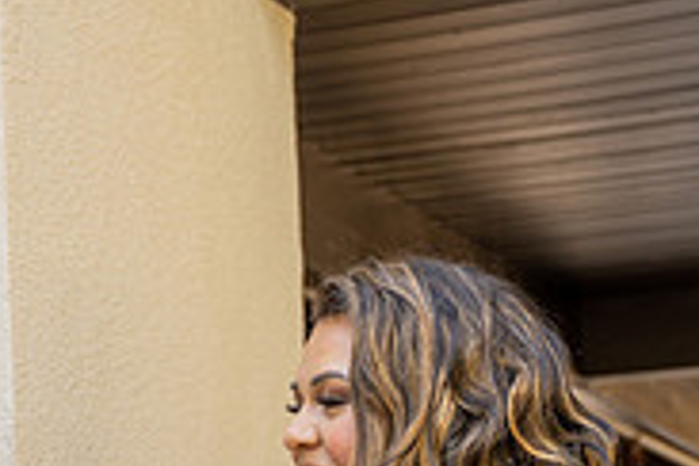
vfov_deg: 12.4
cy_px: 701
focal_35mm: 105
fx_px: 2039
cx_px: 229
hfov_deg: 19.4
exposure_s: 1/80
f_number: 3.2
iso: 125
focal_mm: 33.1
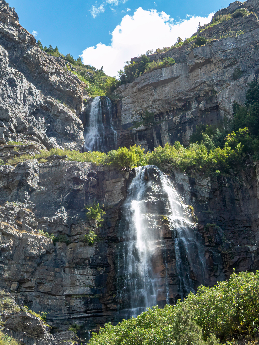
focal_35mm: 94
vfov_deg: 20.9
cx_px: 98
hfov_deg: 15.7
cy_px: 173
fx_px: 938
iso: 100
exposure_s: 1/200
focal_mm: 12.5
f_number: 4.5
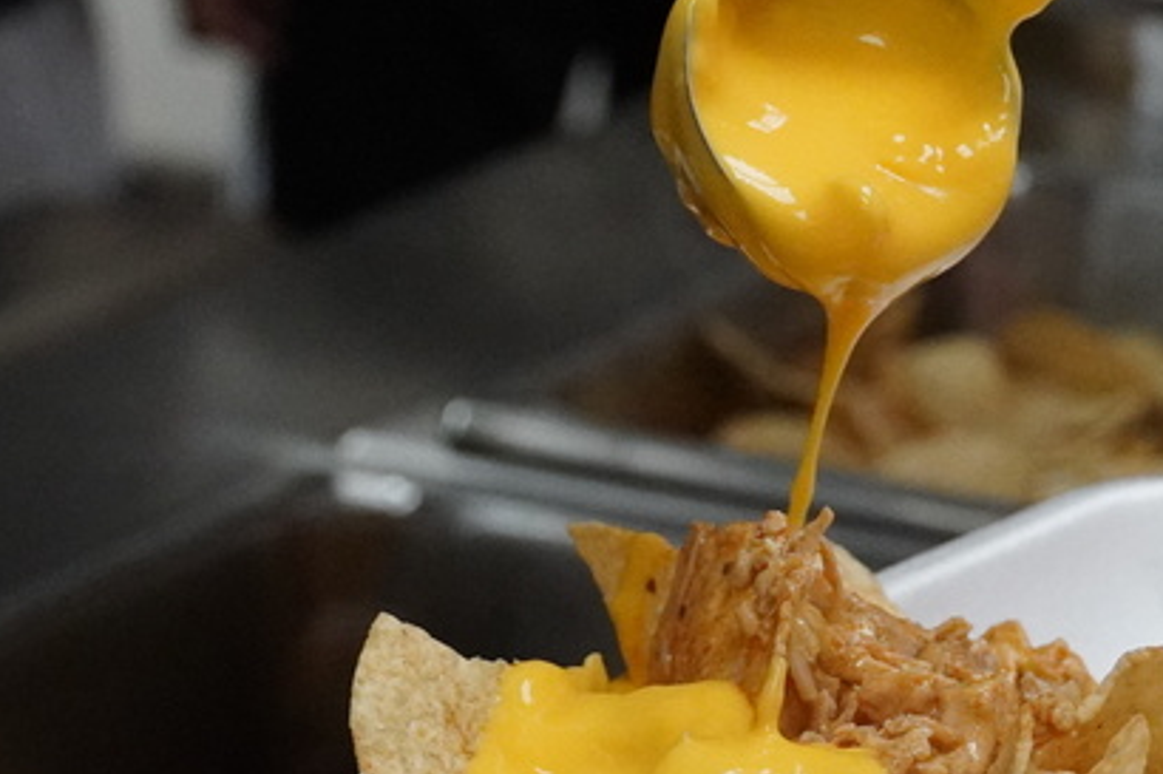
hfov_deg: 11.4
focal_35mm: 180
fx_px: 5812
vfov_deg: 7.6
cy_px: 747
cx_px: 746
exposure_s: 1/640
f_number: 5
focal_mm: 48
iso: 6400
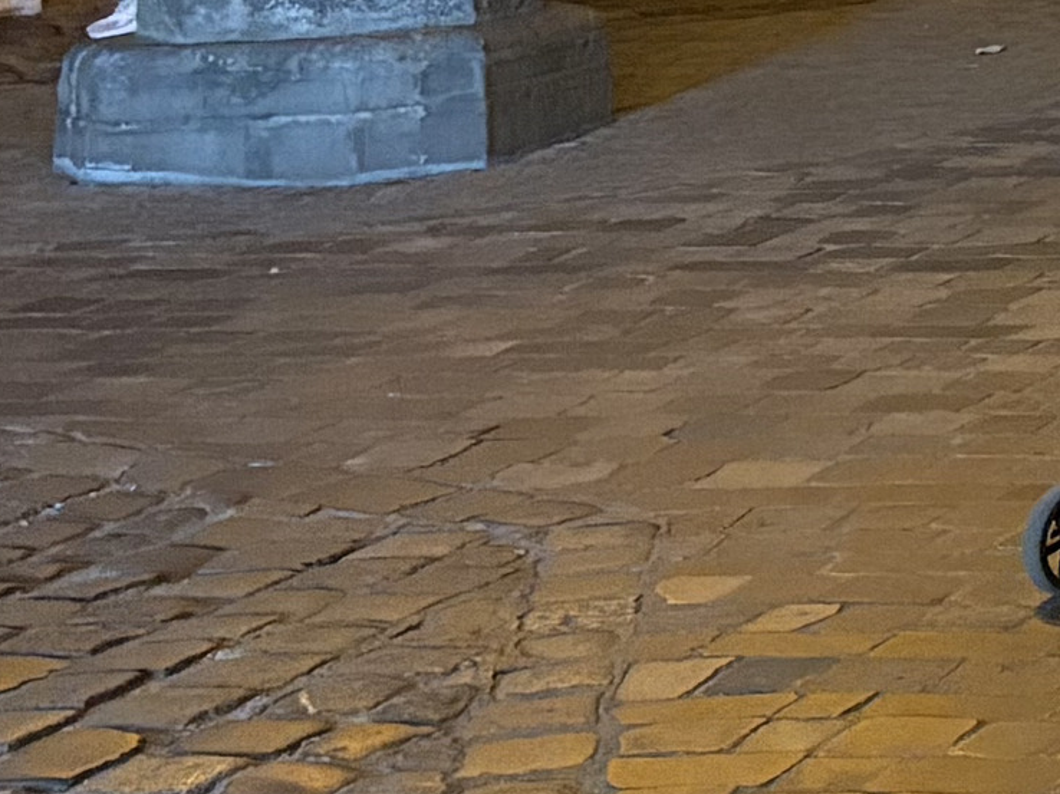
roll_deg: +2.2
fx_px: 4316
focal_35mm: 141
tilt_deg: +3.9
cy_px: -731
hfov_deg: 11.9
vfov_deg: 9.8
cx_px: 2358
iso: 640
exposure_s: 1/25
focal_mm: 5.96
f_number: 1.6
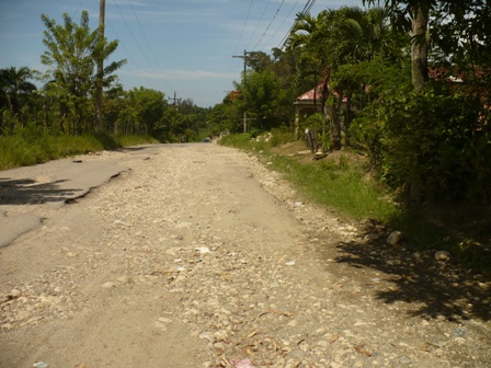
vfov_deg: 38.7
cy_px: 184
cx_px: 246
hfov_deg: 50.1
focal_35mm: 37
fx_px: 525
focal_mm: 6.1
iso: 100
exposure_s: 1/320
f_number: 8
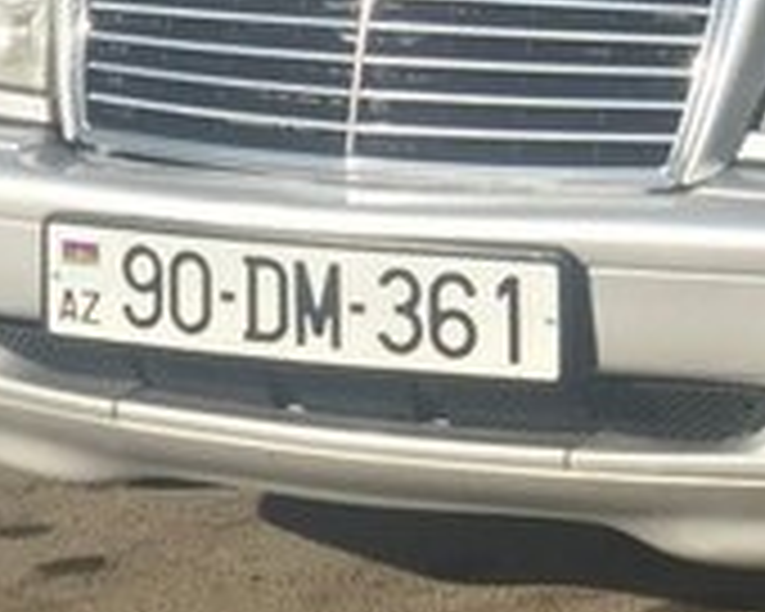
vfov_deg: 13.7
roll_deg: -0.5
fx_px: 2491
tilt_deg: -3.3
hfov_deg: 16.7
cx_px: 932
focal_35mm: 110
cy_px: -74
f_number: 2.2
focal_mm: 4.15
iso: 32
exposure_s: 1/1319
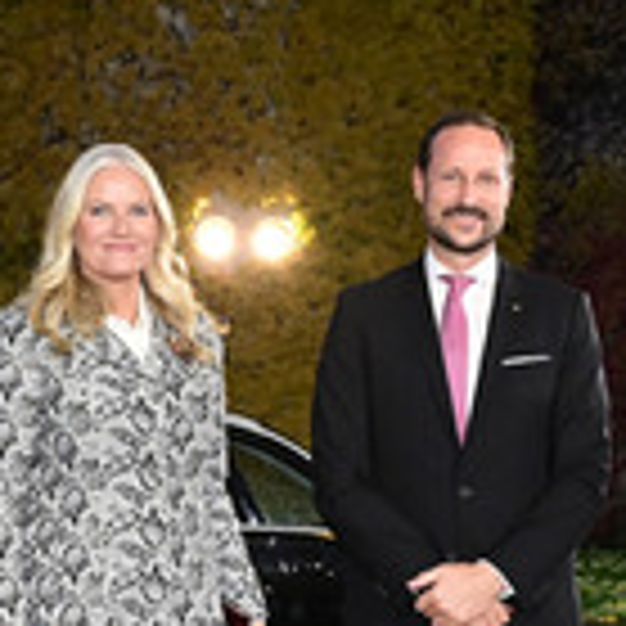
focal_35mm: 102
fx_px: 2087
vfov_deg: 16.6
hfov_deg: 17.0
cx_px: 462
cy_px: 649
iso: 5000
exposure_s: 1/160
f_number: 5
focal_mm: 37
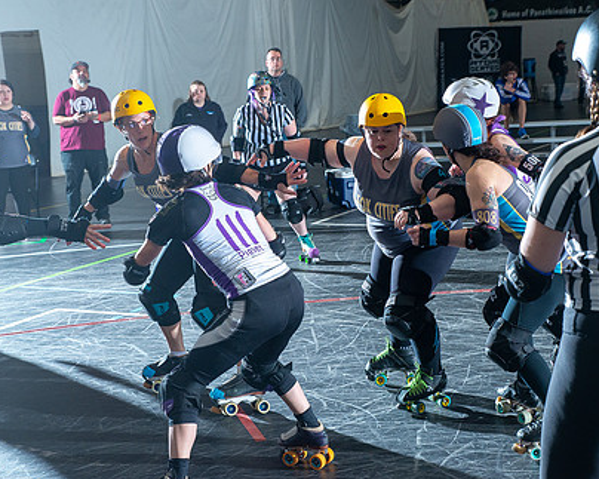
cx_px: 364
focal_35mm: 65
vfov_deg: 23.5
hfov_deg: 29.1
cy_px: 196
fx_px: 1152
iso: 800
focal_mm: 48
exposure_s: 1/160
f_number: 7.1
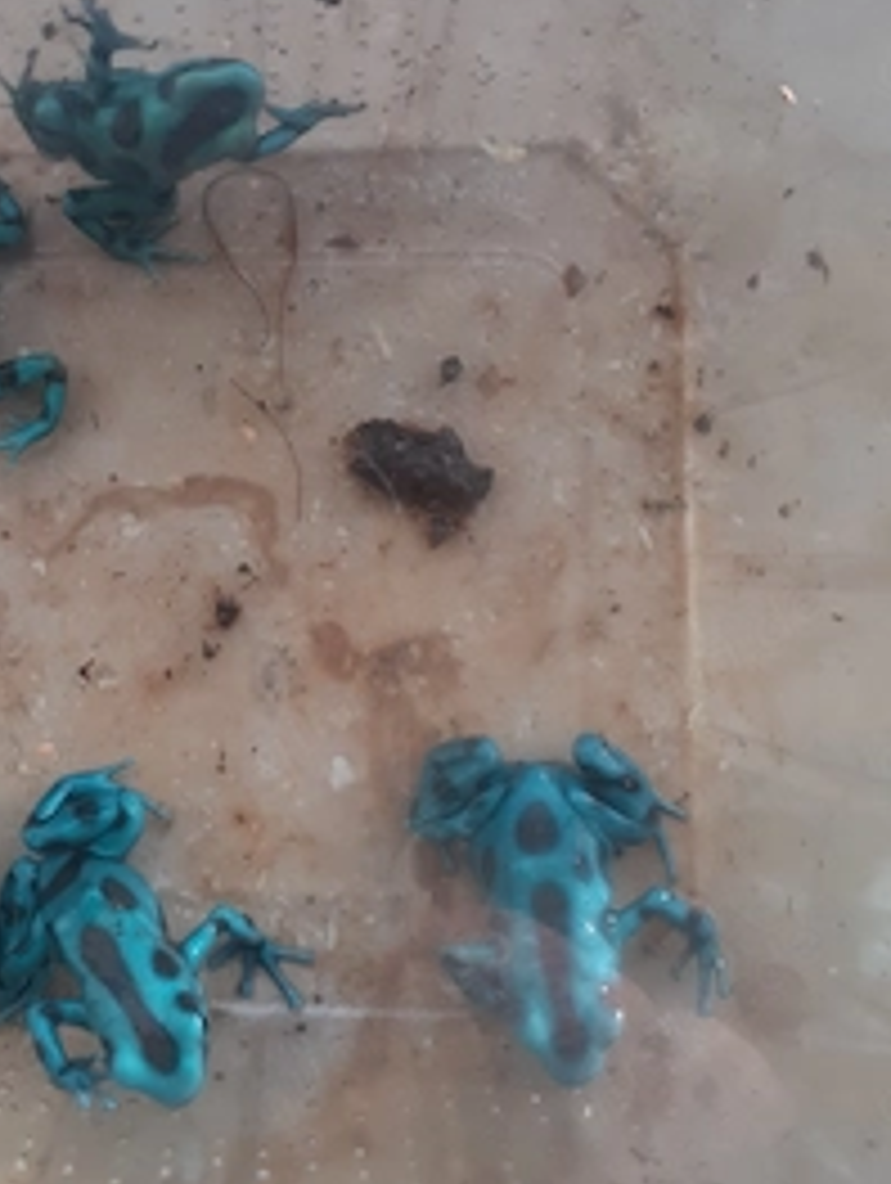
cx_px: 234
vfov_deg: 45.1
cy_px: 405
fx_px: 1404
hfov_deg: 34.5
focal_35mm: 41
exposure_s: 1/100
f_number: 1.9
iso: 40
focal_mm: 3.6
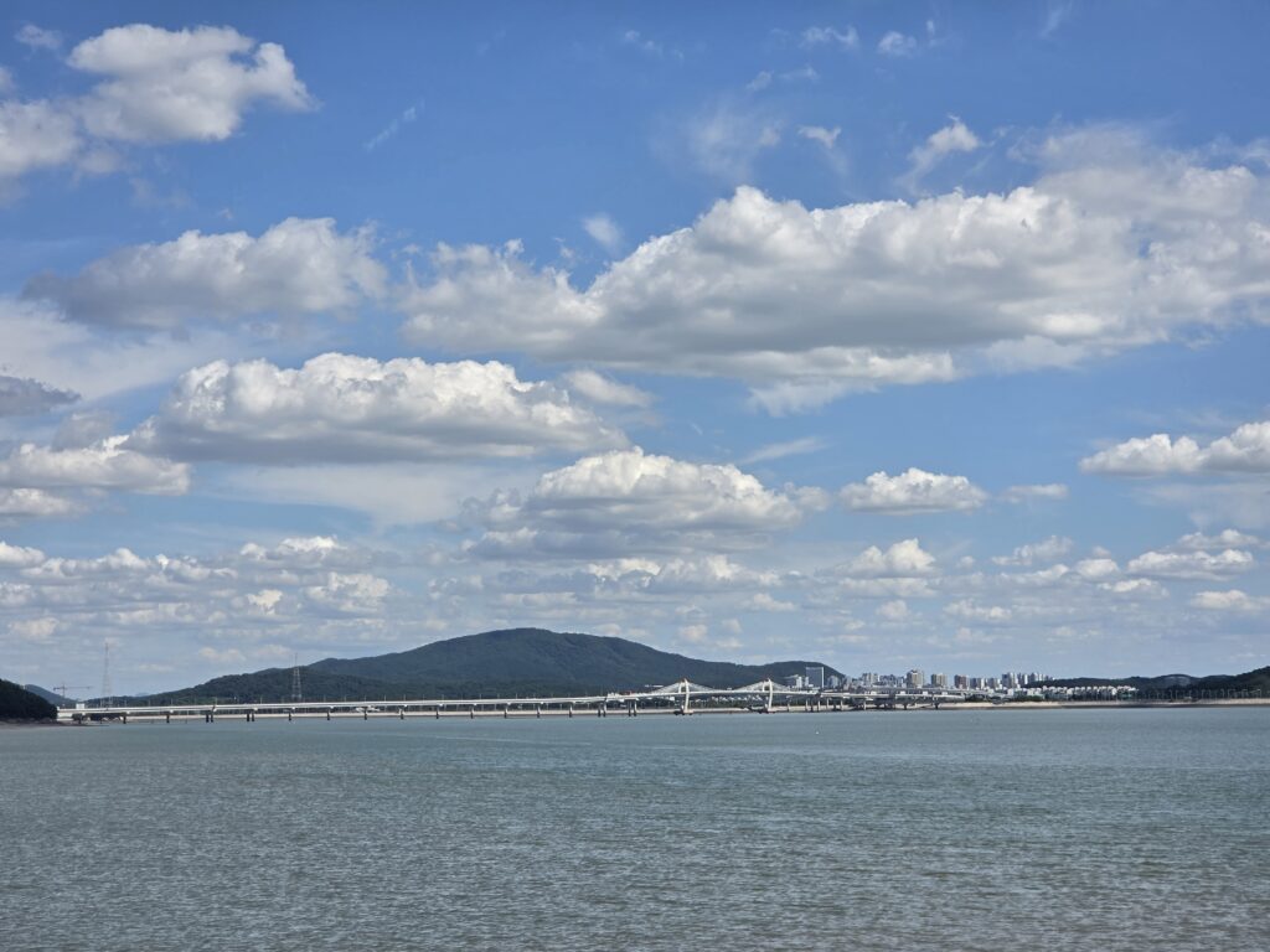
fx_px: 2531
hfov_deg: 28.2
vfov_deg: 21.3
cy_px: 476
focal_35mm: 69
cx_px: 635
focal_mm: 7
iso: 25
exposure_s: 1/1571
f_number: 2.4
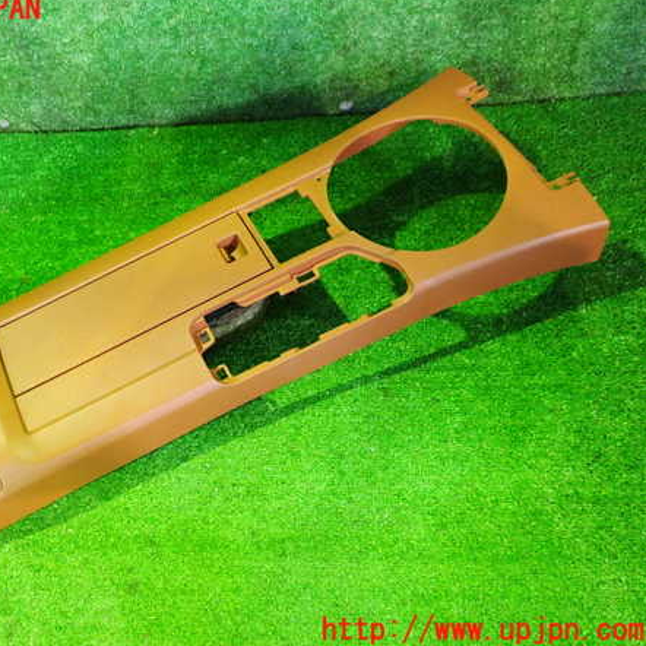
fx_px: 760
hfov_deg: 45.3
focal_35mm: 36
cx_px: 213
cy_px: 320
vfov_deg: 46.0
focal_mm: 5.4
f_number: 2.3
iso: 800
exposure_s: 1/25
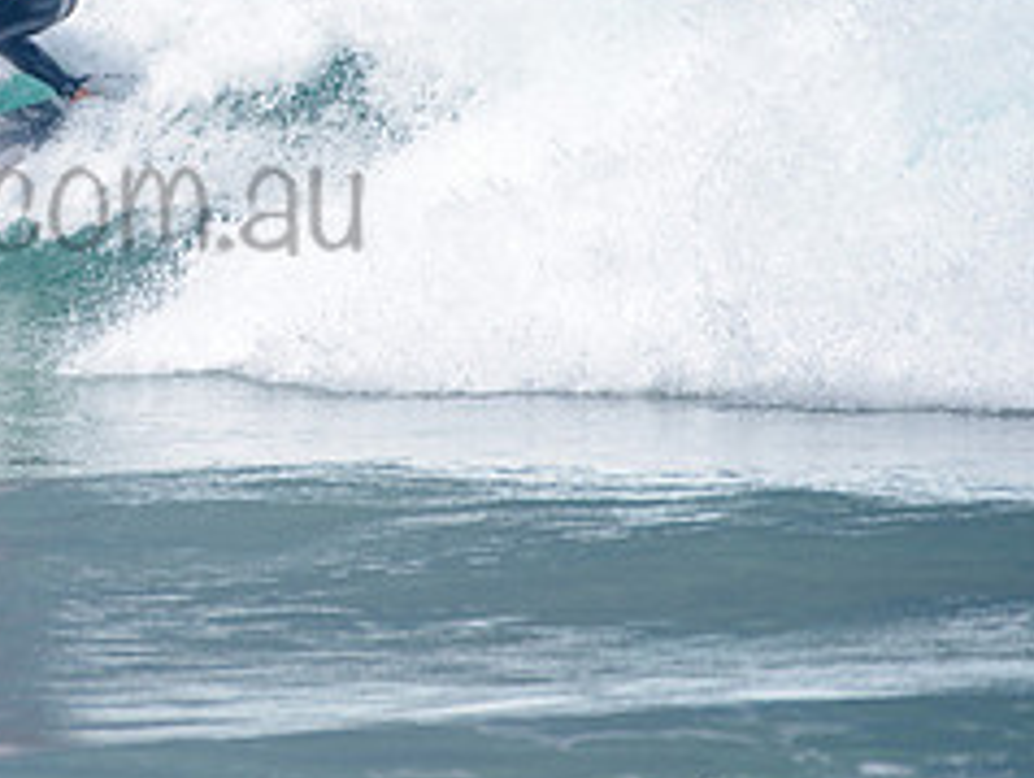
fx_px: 35014
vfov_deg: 1.3
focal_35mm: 1171
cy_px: 150
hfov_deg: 1.7
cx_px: -96
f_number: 5.6
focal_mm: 500
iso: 140
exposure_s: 1/2000
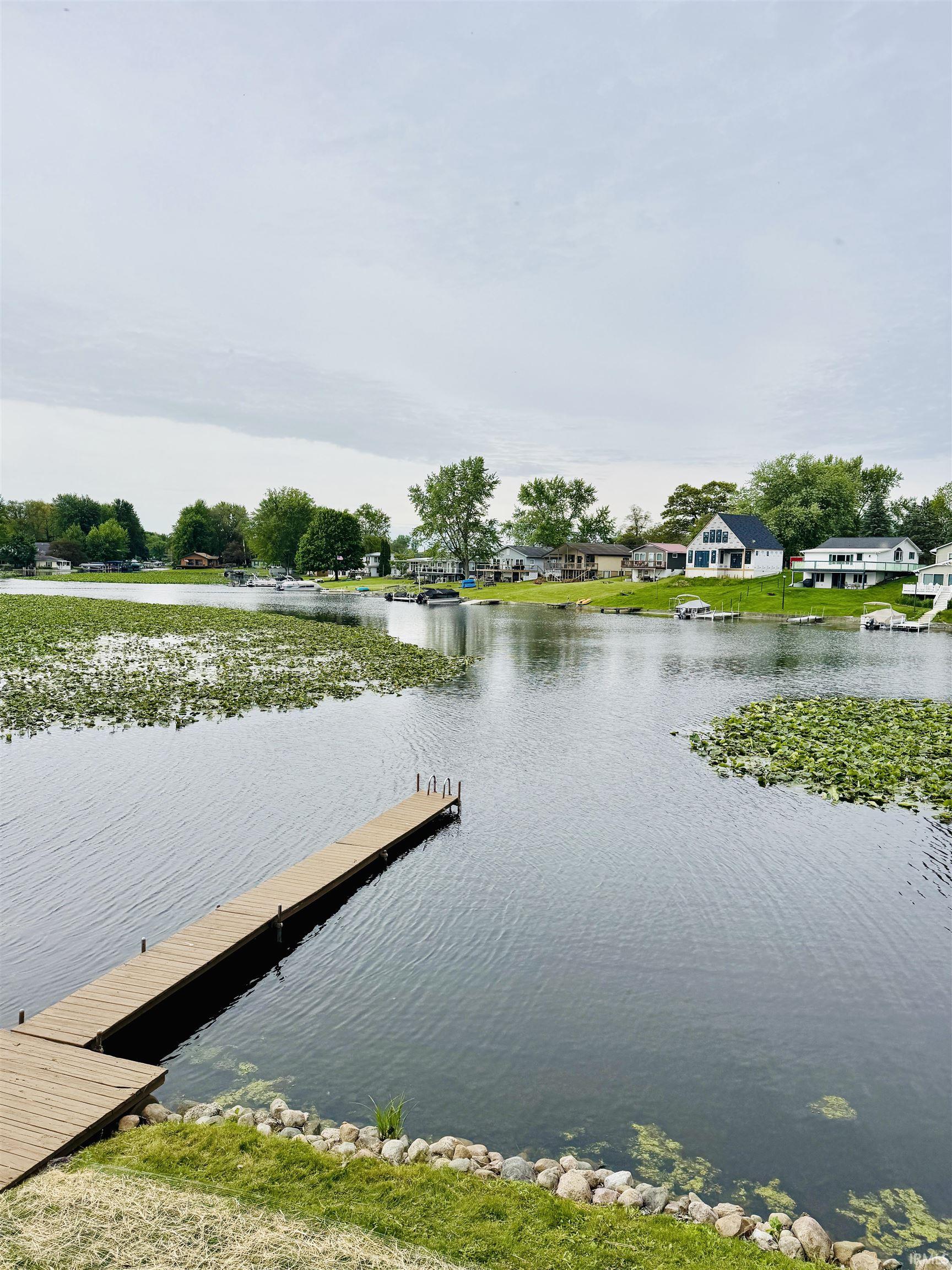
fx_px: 880
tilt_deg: -5.1
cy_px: 635
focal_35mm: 24
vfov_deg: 71.6
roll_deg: +1.3
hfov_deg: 56.8
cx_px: 476
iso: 80
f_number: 1.78
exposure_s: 1/6410
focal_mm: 6.76
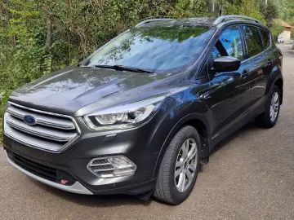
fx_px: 195
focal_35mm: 23
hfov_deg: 73.9
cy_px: 110
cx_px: 147
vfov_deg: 58.9
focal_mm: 5.4
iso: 50
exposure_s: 1/448
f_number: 1.8
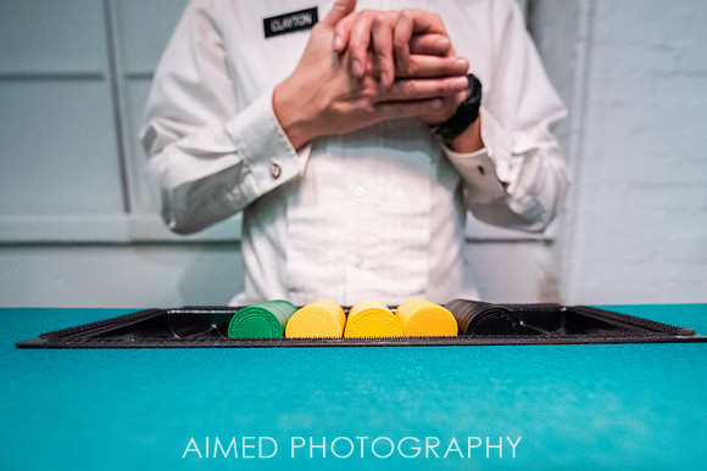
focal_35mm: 20
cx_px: 371
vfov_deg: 59.9
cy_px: 335
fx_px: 391
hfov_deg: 84.2
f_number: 2.8
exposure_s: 1/160
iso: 1600
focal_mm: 14
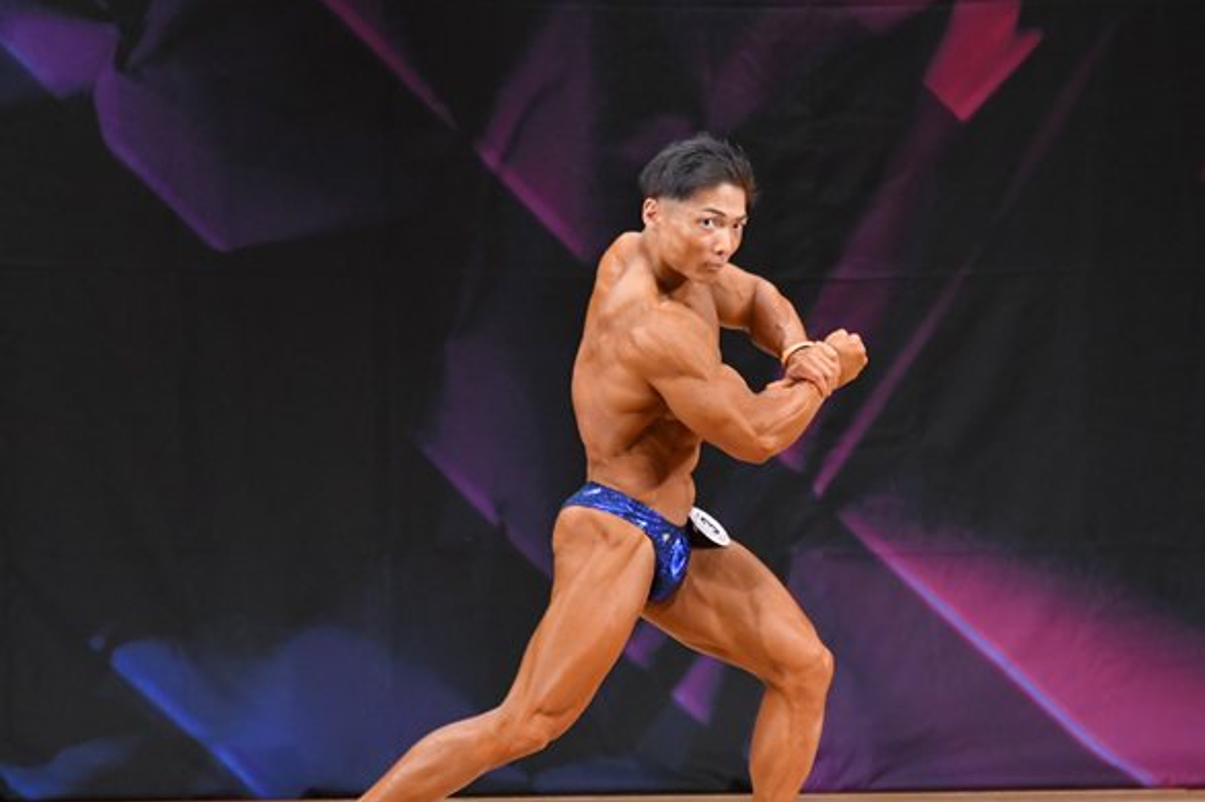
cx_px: 731
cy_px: 512
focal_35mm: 377
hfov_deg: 5.5
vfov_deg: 3.6
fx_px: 12611
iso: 3200
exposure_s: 1/400
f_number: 5.6
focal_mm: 190
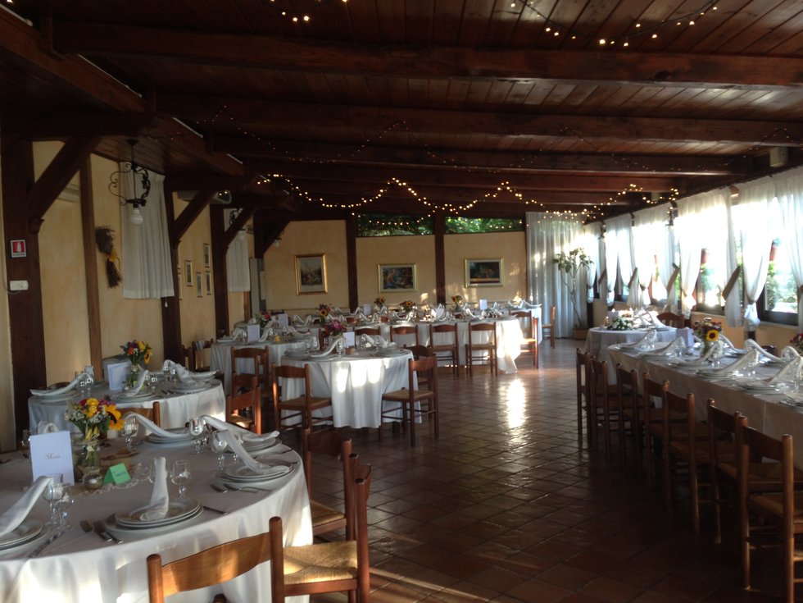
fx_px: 766
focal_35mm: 33
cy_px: 302
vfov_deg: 42.9
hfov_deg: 55.4
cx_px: 402
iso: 64
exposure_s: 1/20
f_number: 2.4
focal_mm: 4.12
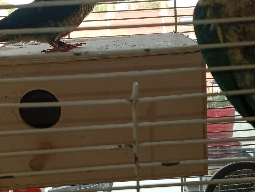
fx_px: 398
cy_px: 96
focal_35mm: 54
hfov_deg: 35.5
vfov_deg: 27.1
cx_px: 128
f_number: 1.8
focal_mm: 3.98
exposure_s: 1/100
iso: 86
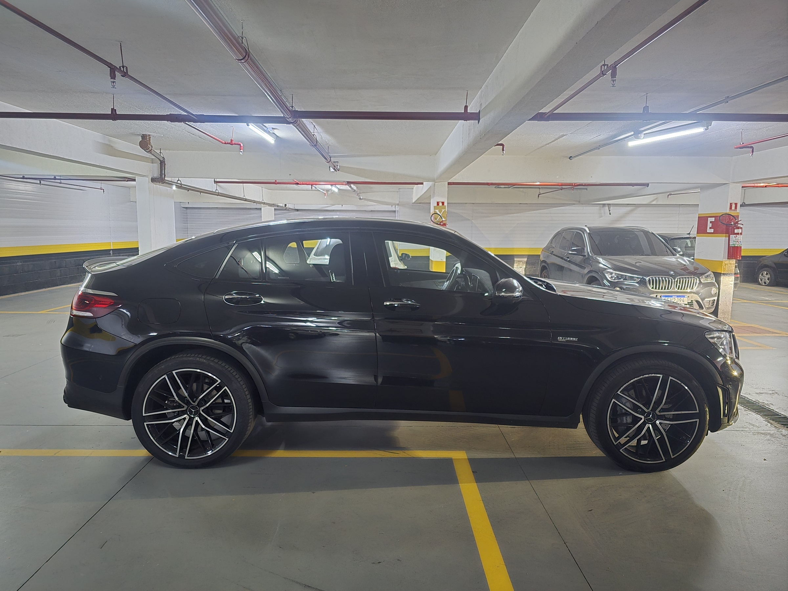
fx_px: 524
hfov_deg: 73.9
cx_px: 394
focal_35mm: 23
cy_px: 296
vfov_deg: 58.9
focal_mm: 6.3
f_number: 1.7
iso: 2500
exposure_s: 1/24
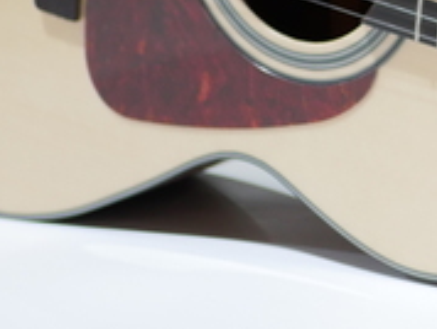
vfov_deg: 5.8
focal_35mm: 253
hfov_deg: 7.6
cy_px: -140
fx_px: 3198
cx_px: 798
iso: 320
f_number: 1.7
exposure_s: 1/60
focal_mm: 25
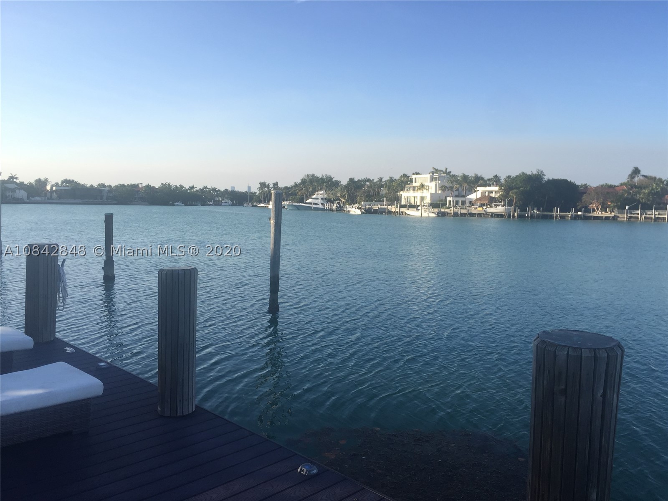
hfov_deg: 61.7
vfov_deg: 48.2
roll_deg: -1.4
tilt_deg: -4.4
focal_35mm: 29
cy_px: 250
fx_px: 560
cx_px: 334
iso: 32
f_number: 2.2
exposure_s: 1/842
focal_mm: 4.15
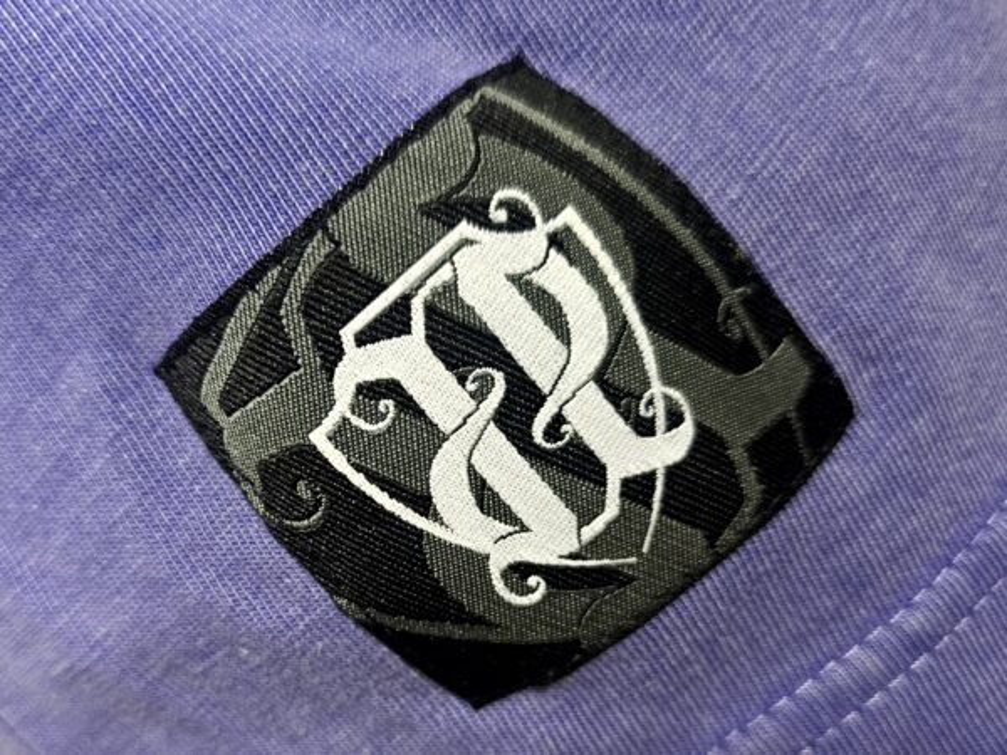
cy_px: 378
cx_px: 504
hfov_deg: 73.9
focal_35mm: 23
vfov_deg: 58.9
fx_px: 669
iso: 320
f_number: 1.7
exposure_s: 1/38
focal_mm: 6.3
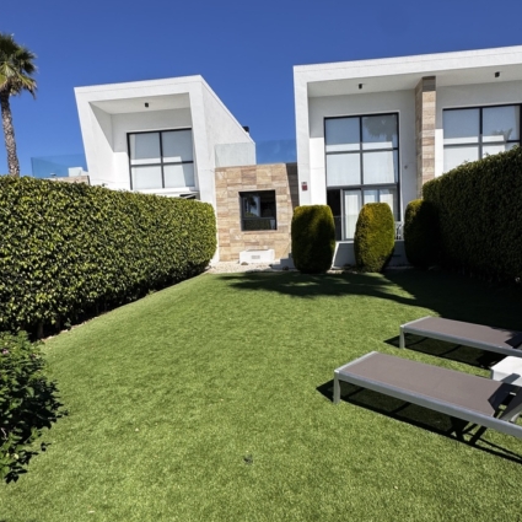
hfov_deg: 83.8
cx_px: 279
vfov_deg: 84.0
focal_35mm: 17
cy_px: 262
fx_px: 290
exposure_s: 1/3390
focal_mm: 2.22
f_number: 2.2
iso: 50
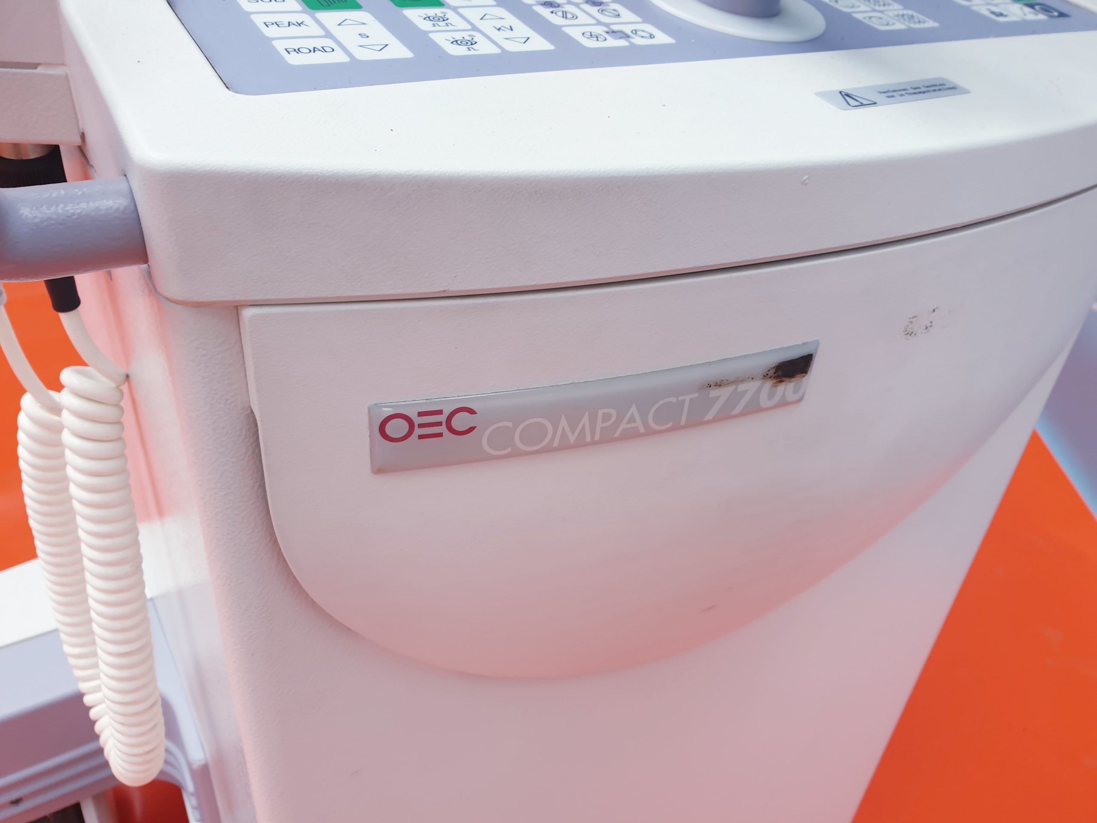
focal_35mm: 26
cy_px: 412
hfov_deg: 67.3
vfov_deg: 53.1
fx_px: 824
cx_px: 548
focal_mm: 4.3
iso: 64
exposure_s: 1/100
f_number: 2.4
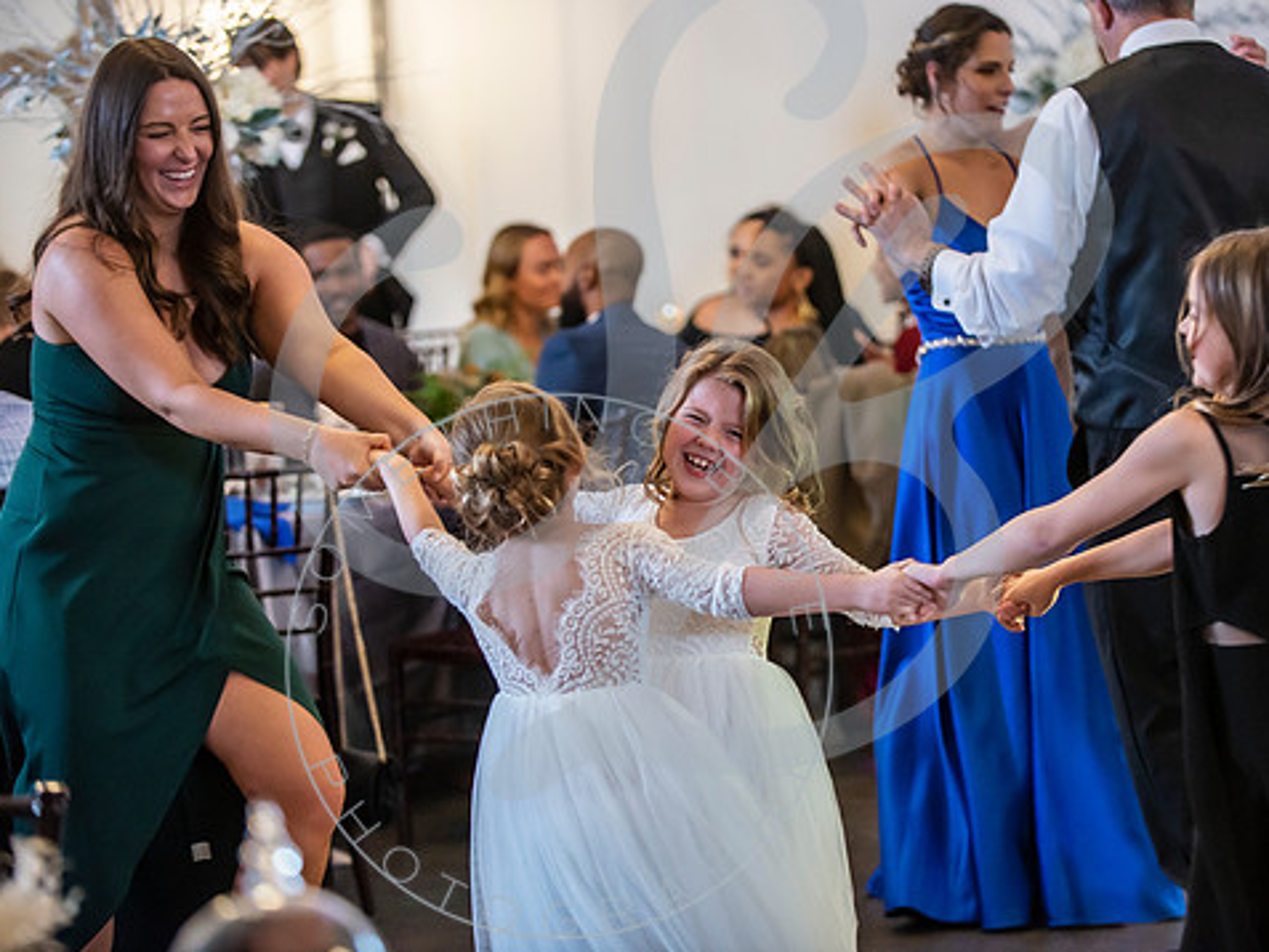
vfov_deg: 13.3
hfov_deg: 17.7
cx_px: 692
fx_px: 4070
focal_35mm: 111
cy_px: 443
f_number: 2.8
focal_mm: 95
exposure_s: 1/200
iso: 1600
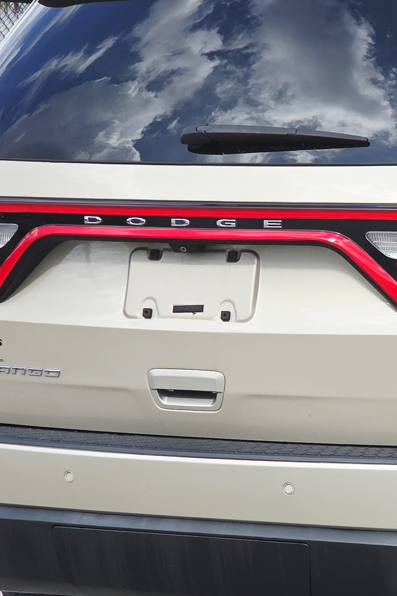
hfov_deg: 8.0
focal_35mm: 169
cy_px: 398
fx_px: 2796
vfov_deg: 12.1
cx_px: 537
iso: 50
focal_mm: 7.9
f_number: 2.4
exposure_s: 1/1399
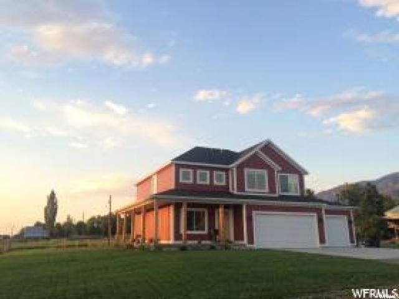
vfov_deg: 48.2
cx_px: 200
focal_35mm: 29
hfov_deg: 61.7
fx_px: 334
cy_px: 150
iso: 32
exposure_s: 1/219
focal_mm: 4.15
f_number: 2.2
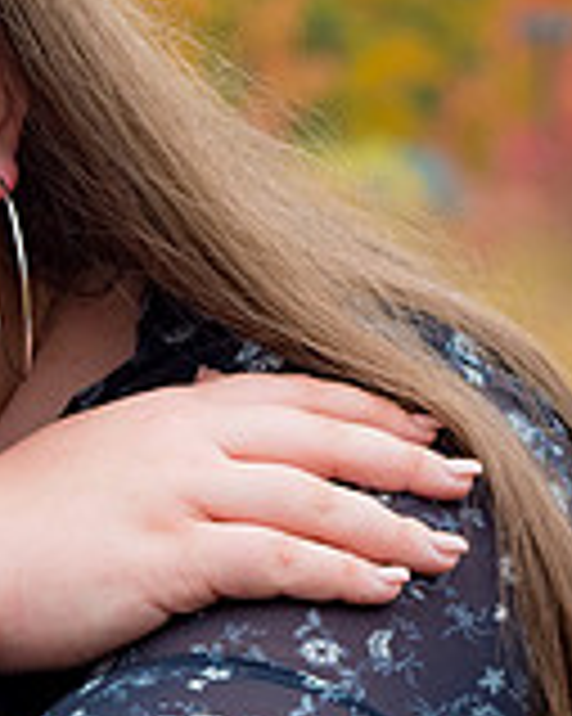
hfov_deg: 4.6
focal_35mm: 331
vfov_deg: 5.8
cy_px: 295
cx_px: -256
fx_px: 7011
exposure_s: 1/160
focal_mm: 43
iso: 400
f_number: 3.5
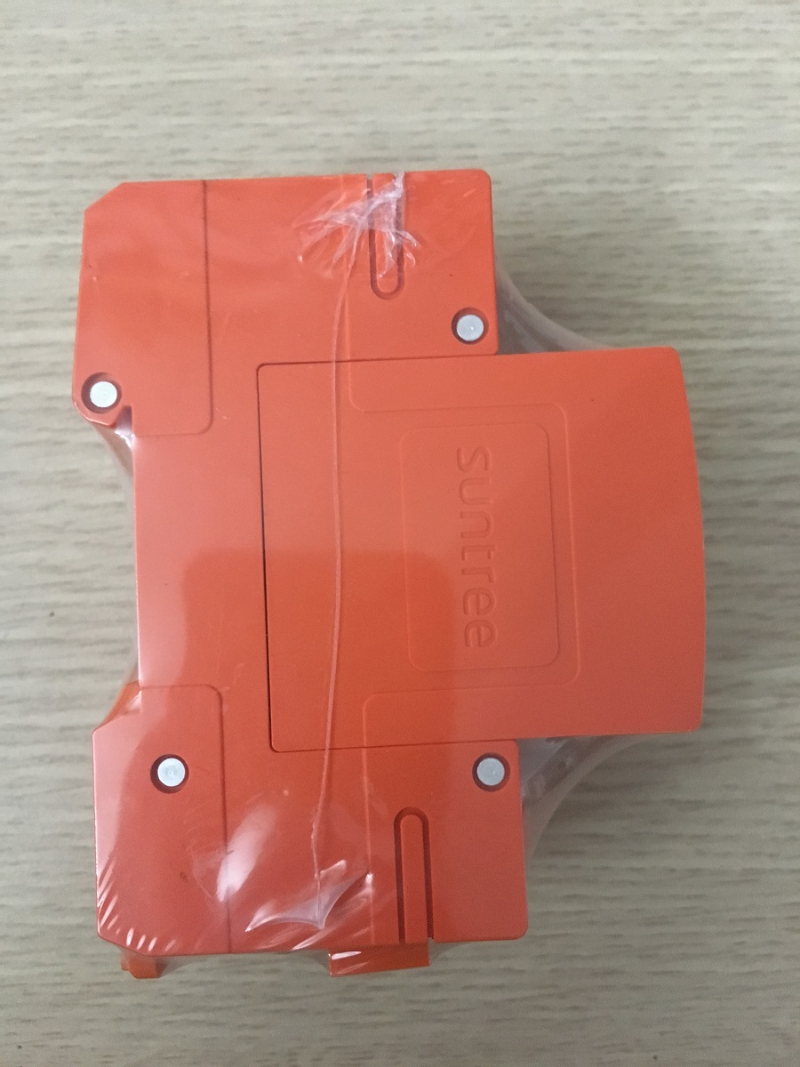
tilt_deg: -87.5
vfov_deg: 61.7
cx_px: 400
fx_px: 894
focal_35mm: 29
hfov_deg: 48.2
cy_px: 534
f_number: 2.2
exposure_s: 1/17
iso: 250
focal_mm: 4.15
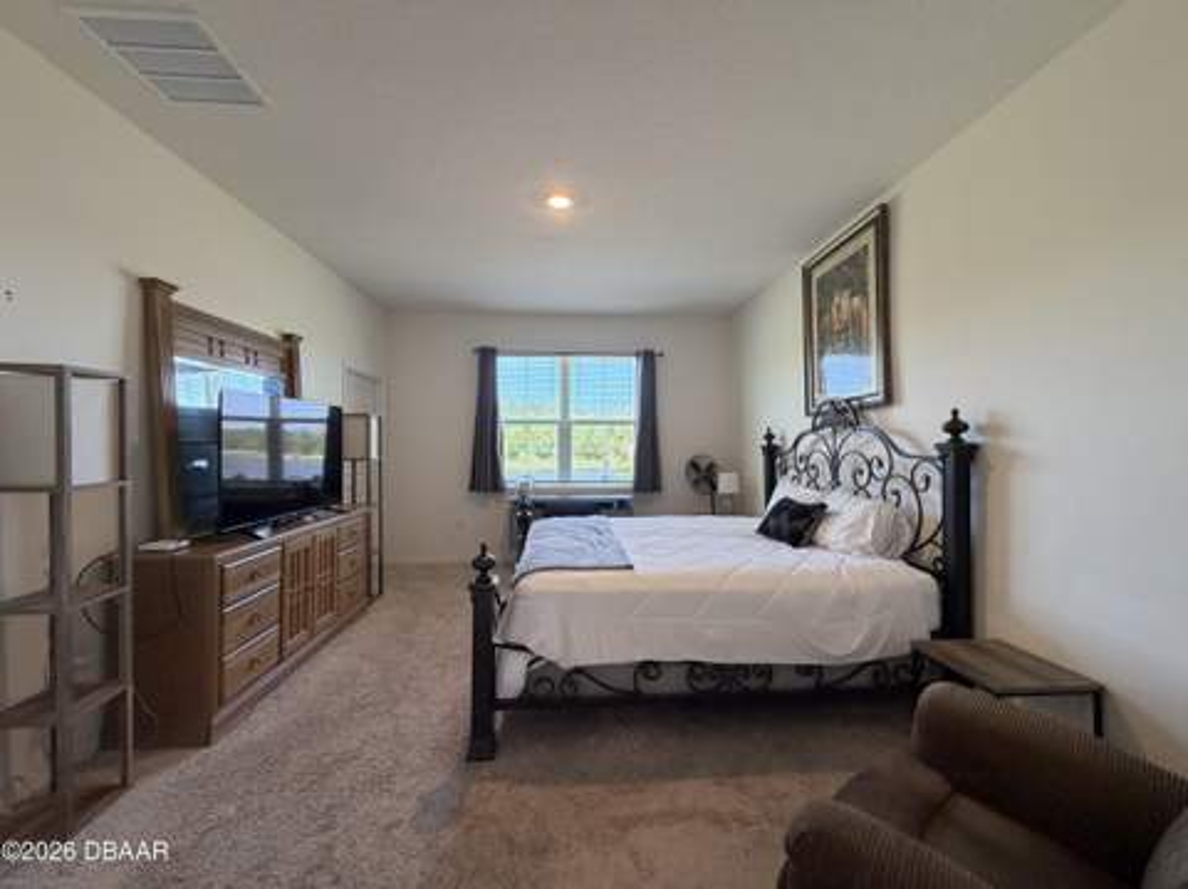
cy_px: 444
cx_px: 594
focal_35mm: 14
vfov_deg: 85.6
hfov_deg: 102.1
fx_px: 480
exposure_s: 1/60
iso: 250
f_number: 2.2
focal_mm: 2.22
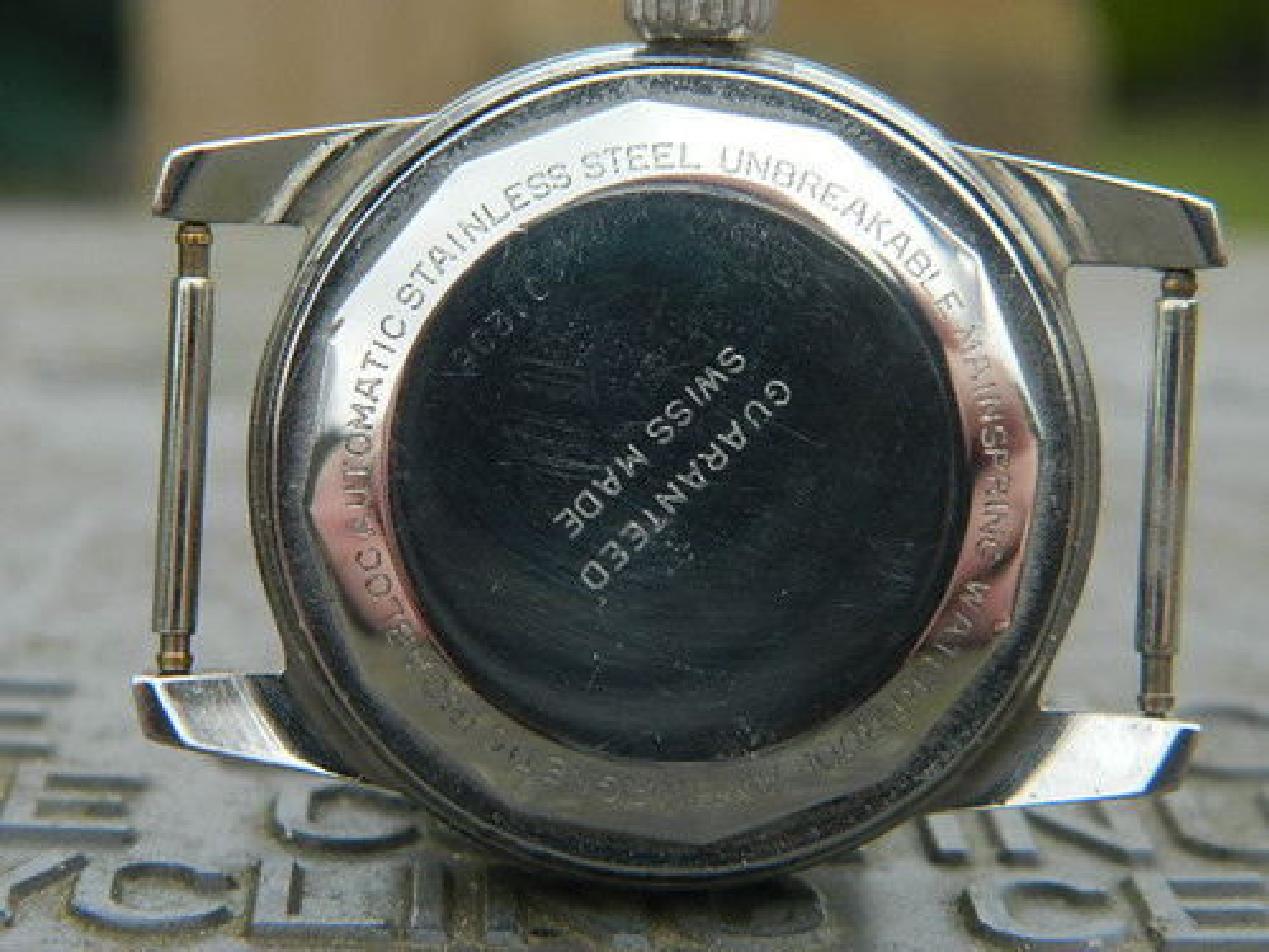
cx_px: 634
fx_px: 3776
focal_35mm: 103
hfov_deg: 19.1
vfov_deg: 14.4
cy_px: 476
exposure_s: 1/60
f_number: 4.5
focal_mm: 18.6
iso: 80
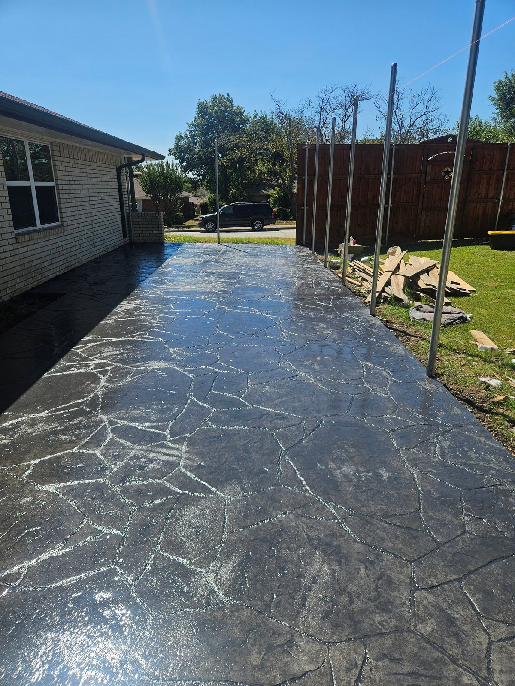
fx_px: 456
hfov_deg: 58.9
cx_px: 258
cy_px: 343
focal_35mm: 23
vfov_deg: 73.9
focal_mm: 5.4
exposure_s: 1/2204
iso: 25
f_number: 1.8
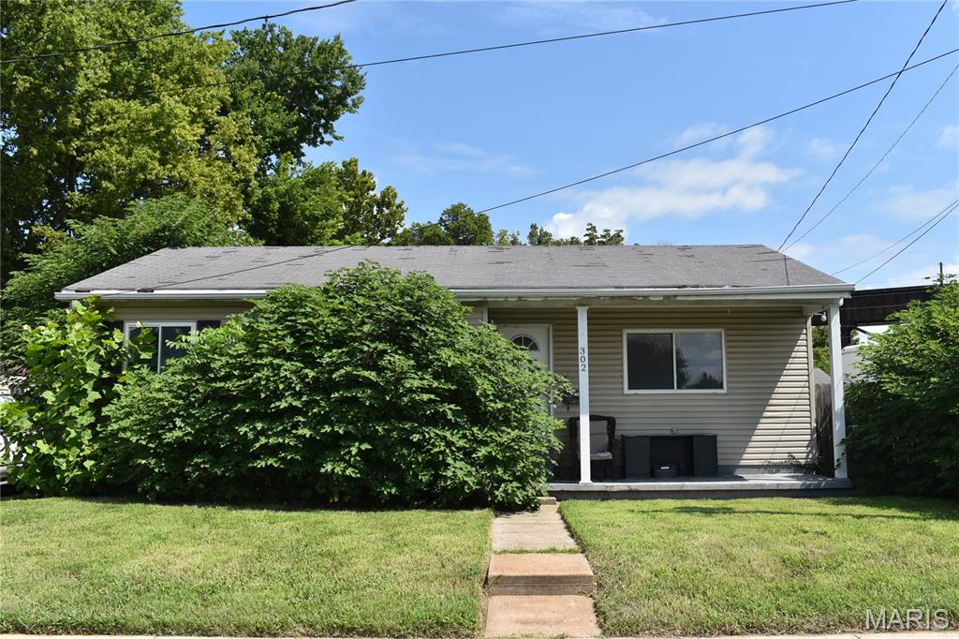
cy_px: 320
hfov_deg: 57.2
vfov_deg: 39.9
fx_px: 879
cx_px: 480
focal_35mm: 33
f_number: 9
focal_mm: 22
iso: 100
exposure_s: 1/200
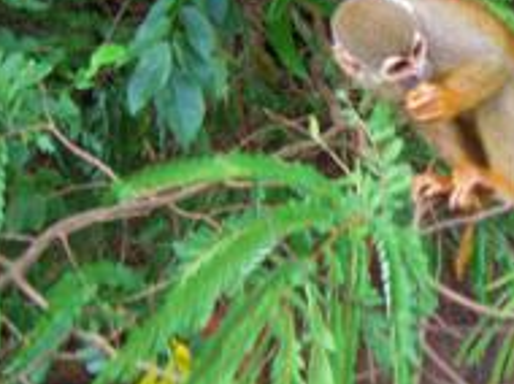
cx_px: 482
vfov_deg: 24.7
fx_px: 875
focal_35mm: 59
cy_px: 149
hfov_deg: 31.0
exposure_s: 1/30
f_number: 2.7
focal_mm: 5
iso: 400
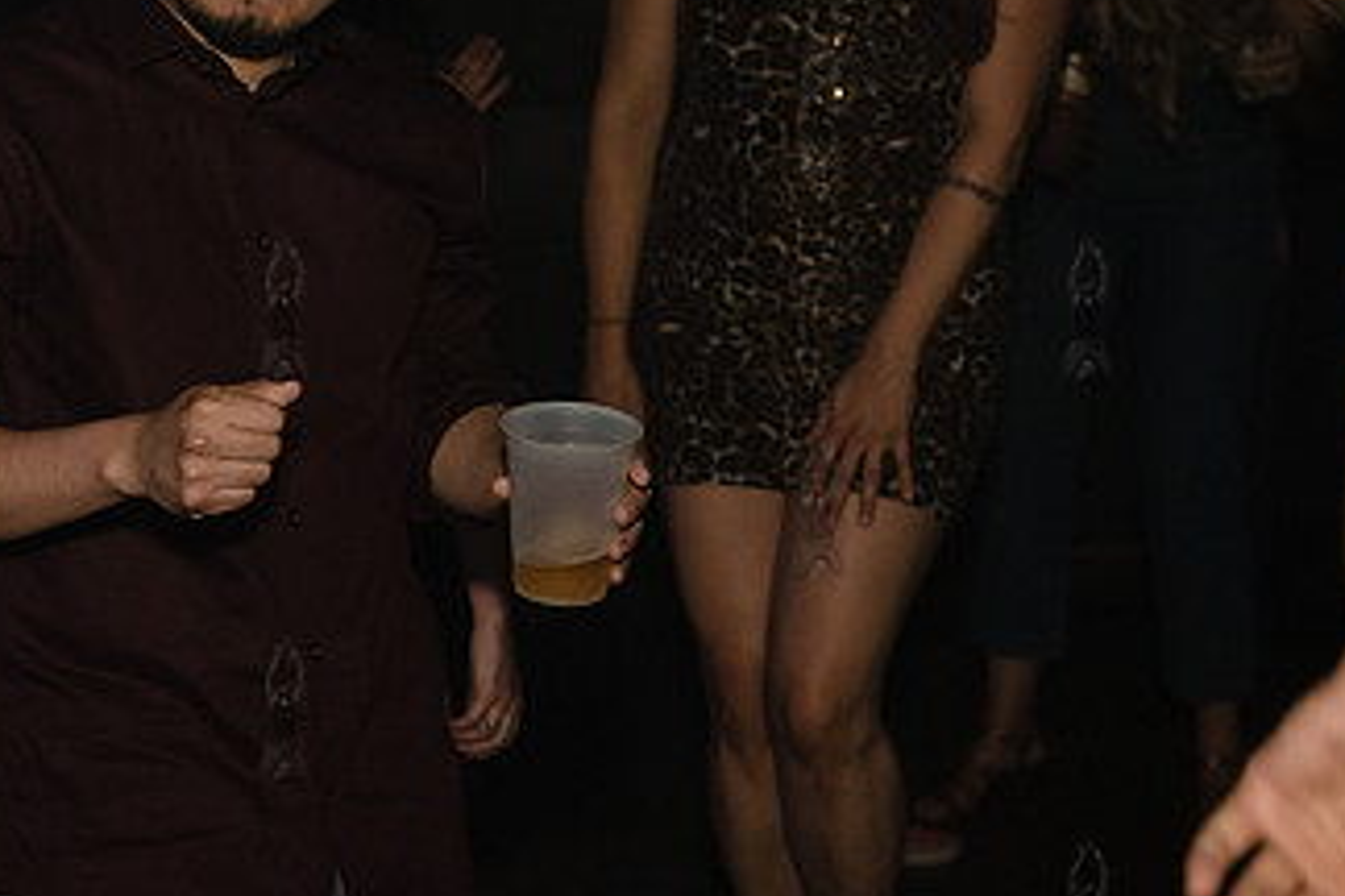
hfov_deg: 21.7
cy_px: 305
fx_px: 3474
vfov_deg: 14.7
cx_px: 282
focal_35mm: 93
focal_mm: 52
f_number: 3.5
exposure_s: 1/250
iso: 2000
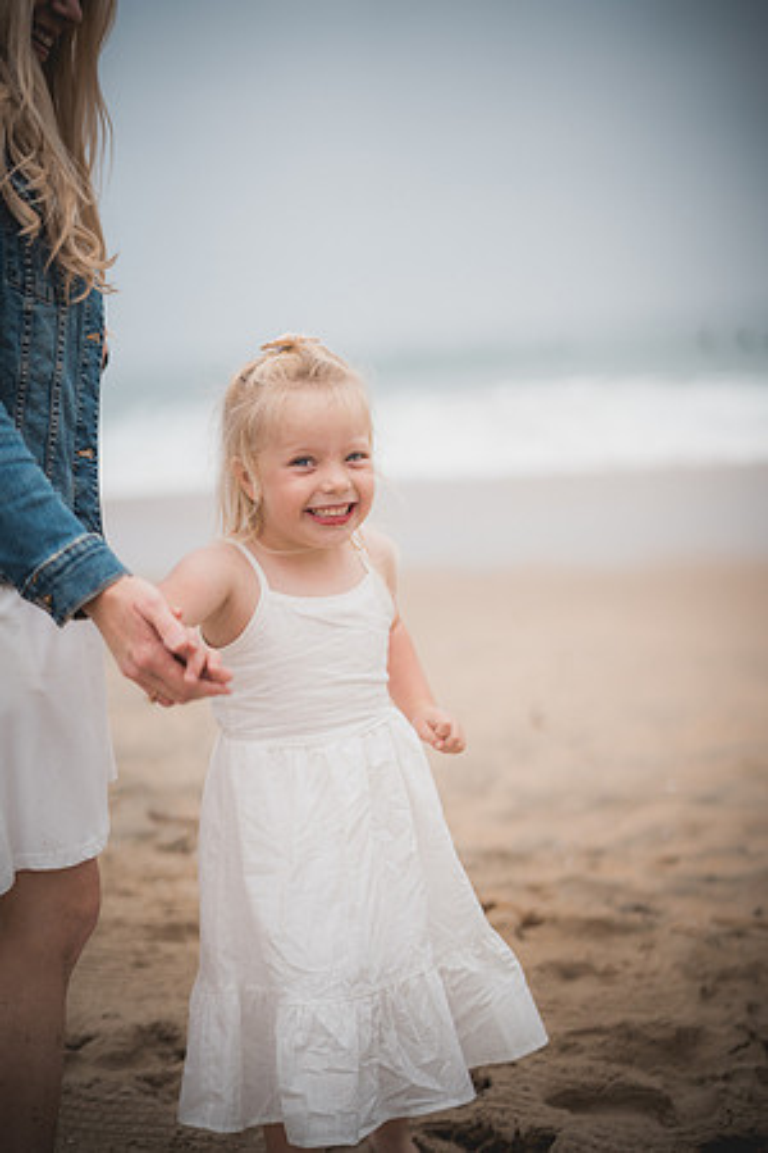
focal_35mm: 50
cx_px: 384
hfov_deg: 27.0
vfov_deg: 39.6
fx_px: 1600
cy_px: 576
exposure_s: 1/4000
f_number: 1.4
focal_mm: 50
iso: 160
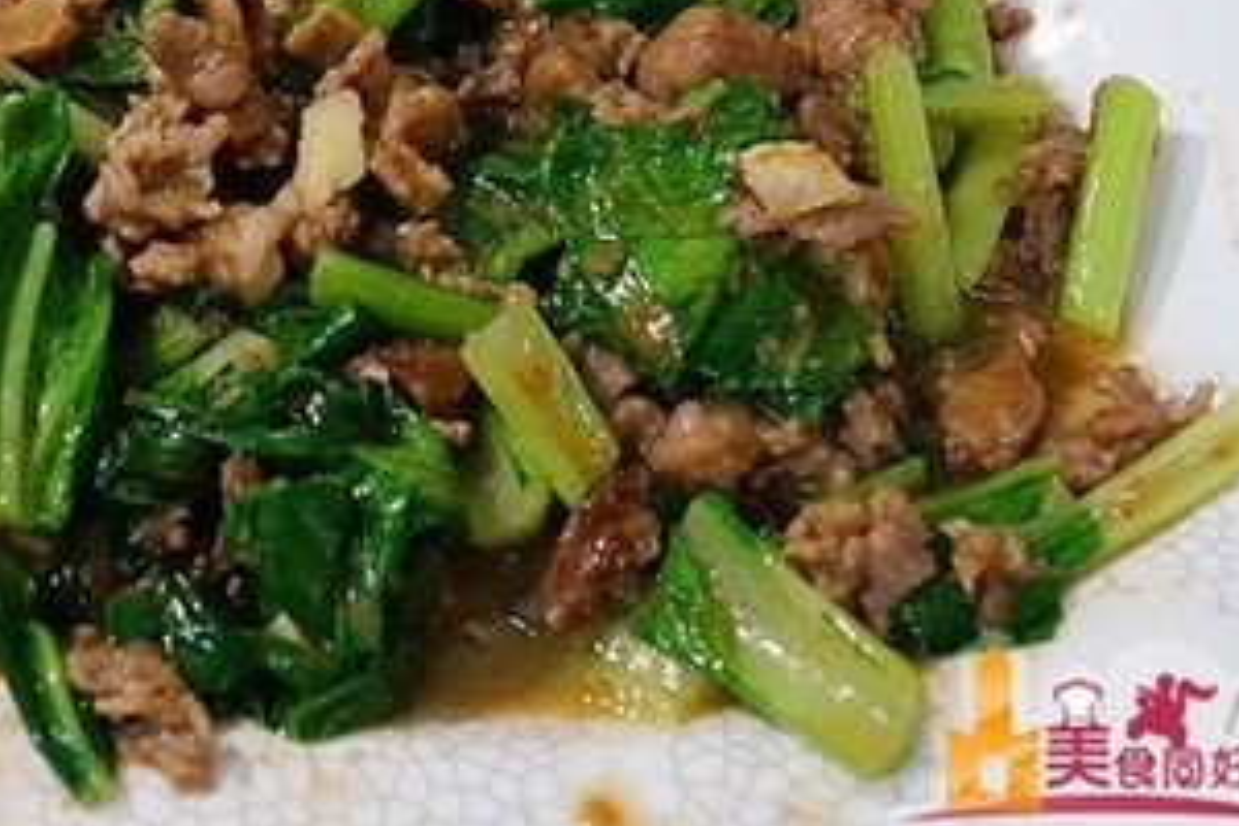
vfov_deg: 16.0
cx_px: 211
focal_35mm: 84
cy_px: 74
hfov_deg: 23.7
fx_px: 2891
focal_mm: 28
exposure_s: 1/45
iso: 3200
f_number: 5.6
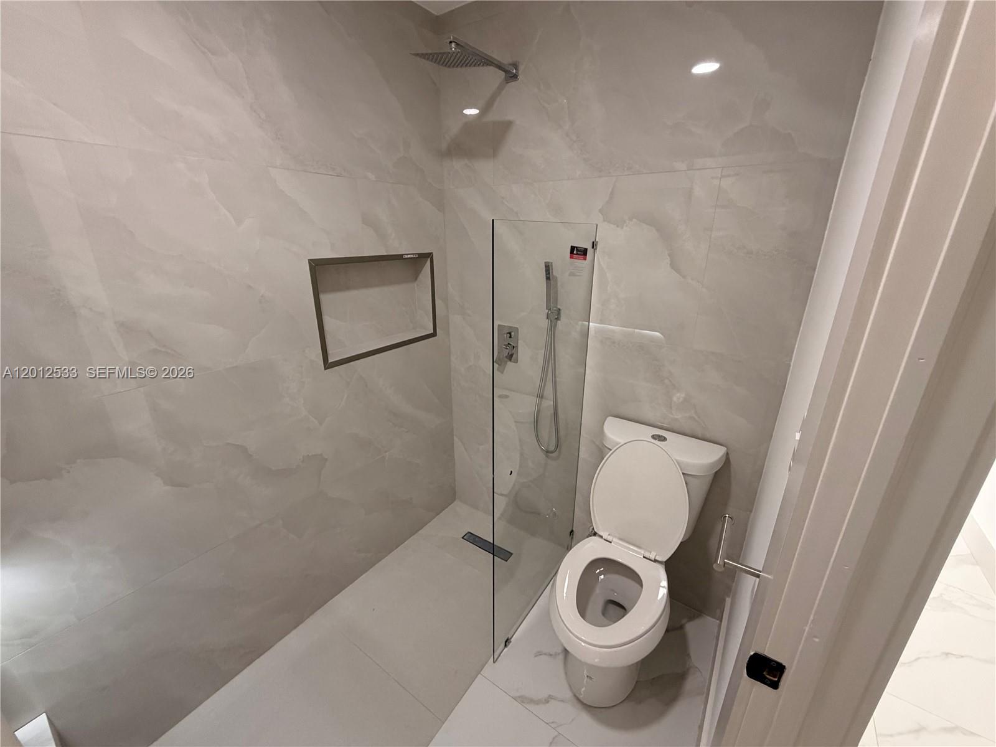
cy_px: 374
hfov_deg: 102.1
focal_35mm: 14
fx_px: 403
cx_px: 498
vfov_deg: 85.7
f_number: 2.2
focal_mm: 2.22
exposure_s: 1/120
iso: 320
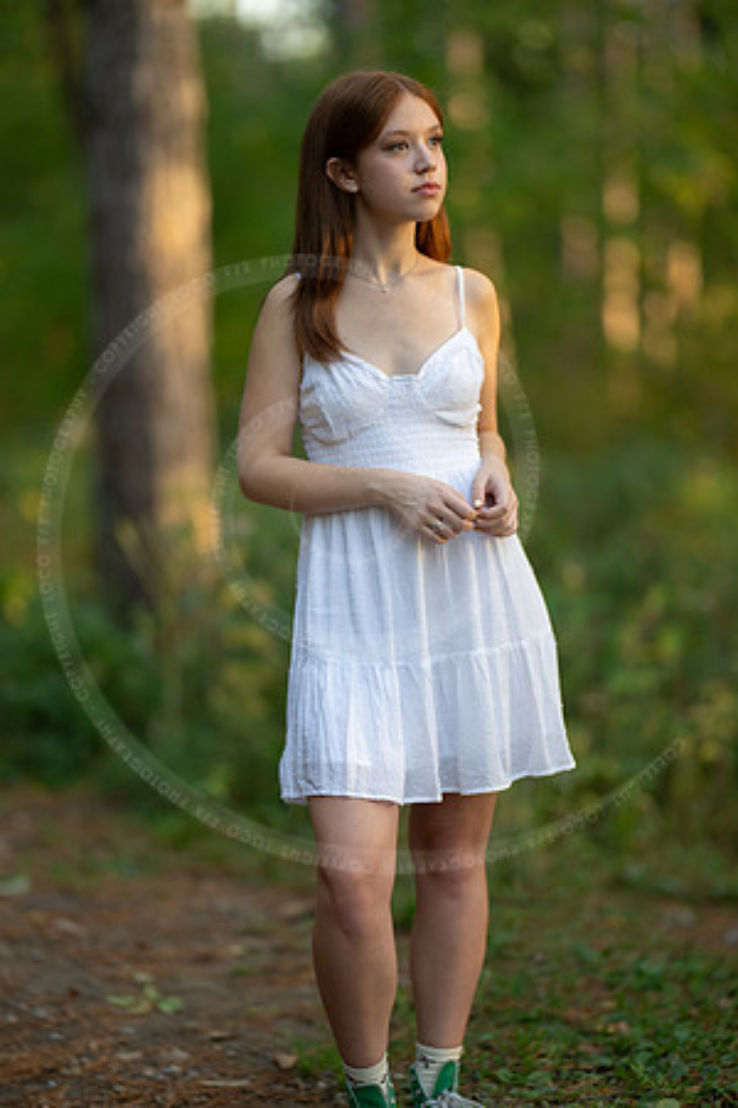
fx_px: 2614
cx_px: 369
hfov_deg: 16.1
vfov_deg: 23.9
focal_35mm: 85
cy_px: 554
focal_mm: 85
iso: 160
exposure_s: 1/500
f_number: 1.2
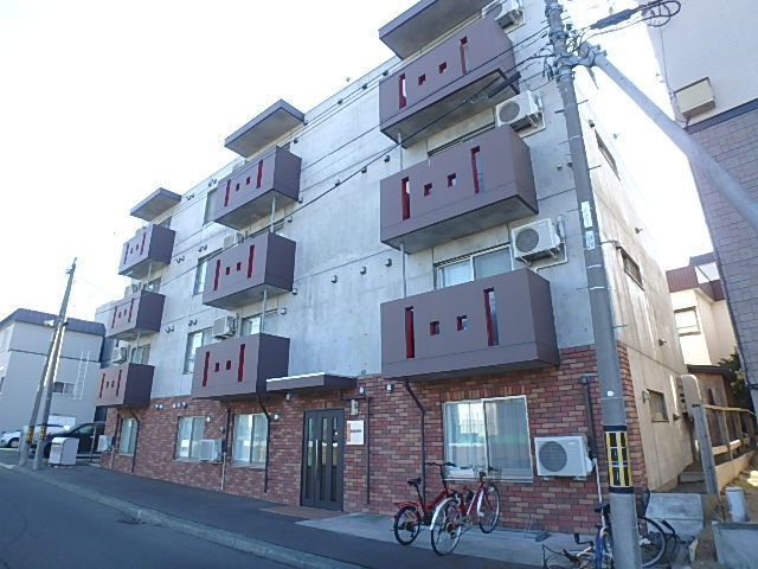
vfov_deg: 63.4
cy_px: 284
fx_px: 460
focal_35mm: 21
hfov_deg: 79.0
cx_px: 379
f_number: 3.5
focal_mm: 3.7
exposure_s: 1/160
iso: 125
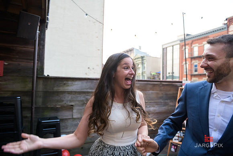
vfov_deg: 53.2
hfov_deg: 73.7
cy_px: 78
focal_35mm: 24
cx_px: 116
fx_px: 155
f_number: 3.2
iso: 1000
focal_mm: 24
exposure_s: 1/250
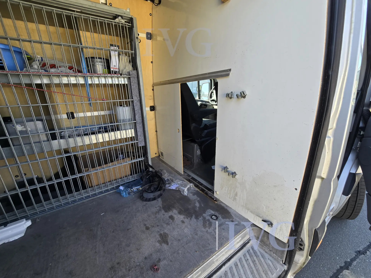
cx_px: 186
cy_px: 139
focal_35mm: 13
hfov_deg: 106.2
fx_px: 139
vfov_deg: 89.9
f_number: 2.2
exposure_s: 1/166
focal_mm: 2.2
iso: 50
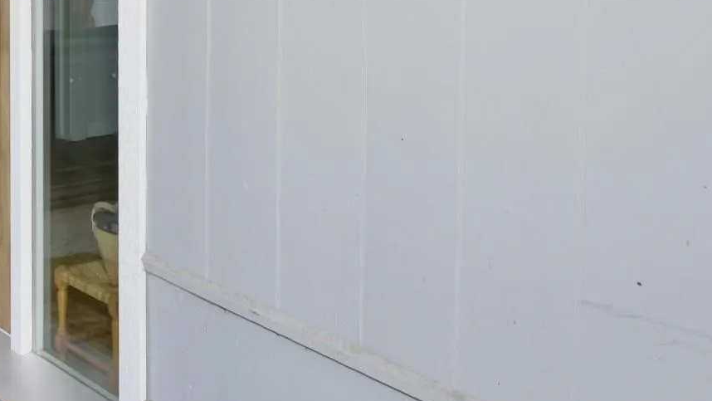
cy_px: -44
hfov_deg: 35.3
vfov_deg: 20.4
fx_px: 1062
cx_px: 95
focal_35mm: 56
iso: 200
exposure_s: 1/250
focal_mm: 15
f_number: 5
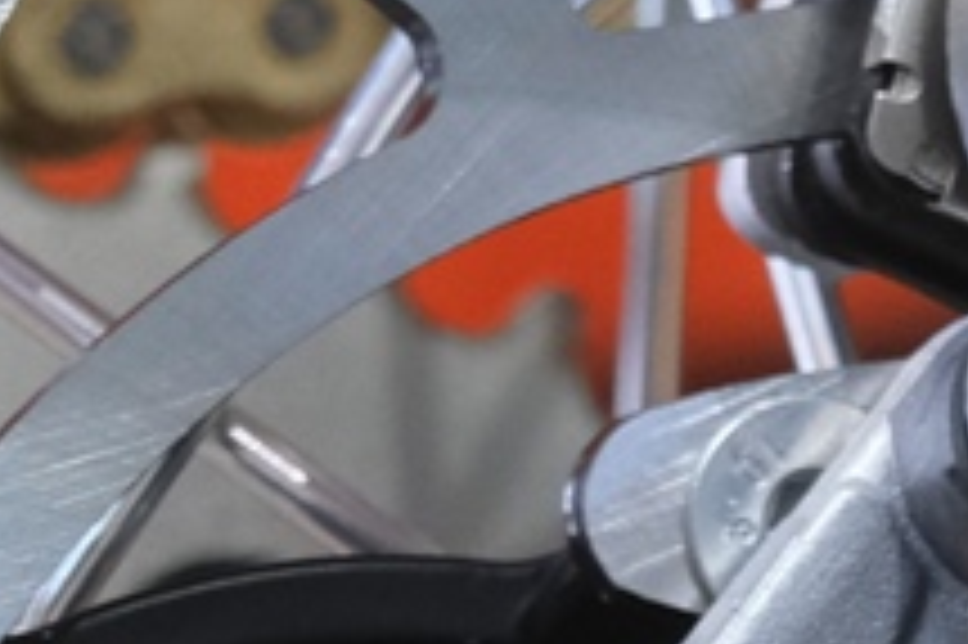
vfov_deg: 3.4
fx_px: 10801
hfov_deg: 5.1
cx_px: 1072
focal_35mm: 402
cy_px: 1101
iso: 1600
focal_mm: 35.8
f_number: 4
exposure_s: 1/100
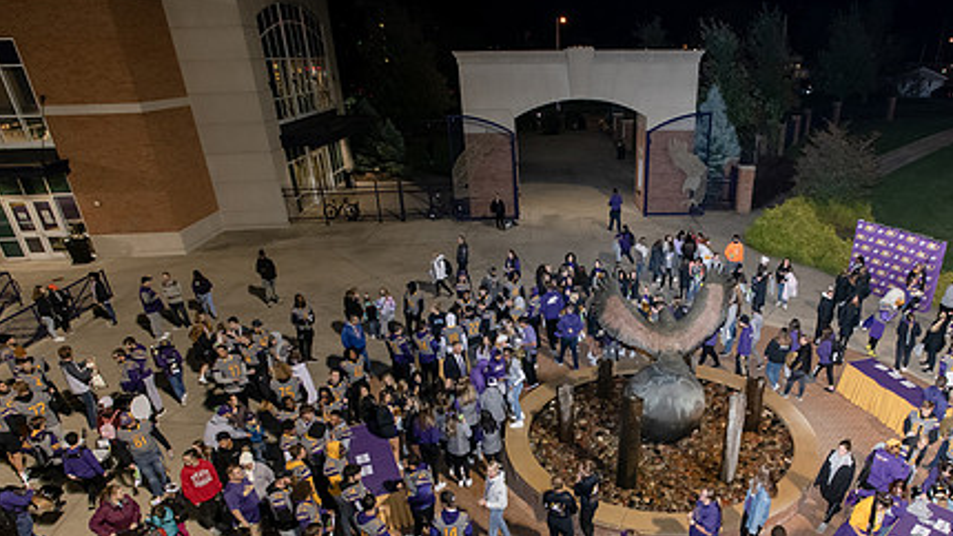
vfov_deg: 46.0
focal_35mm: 24
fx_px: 607
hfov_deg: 75.2
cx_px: 585
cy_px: 402
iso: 2500
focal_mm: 17
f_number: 5.6
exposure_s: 1/80
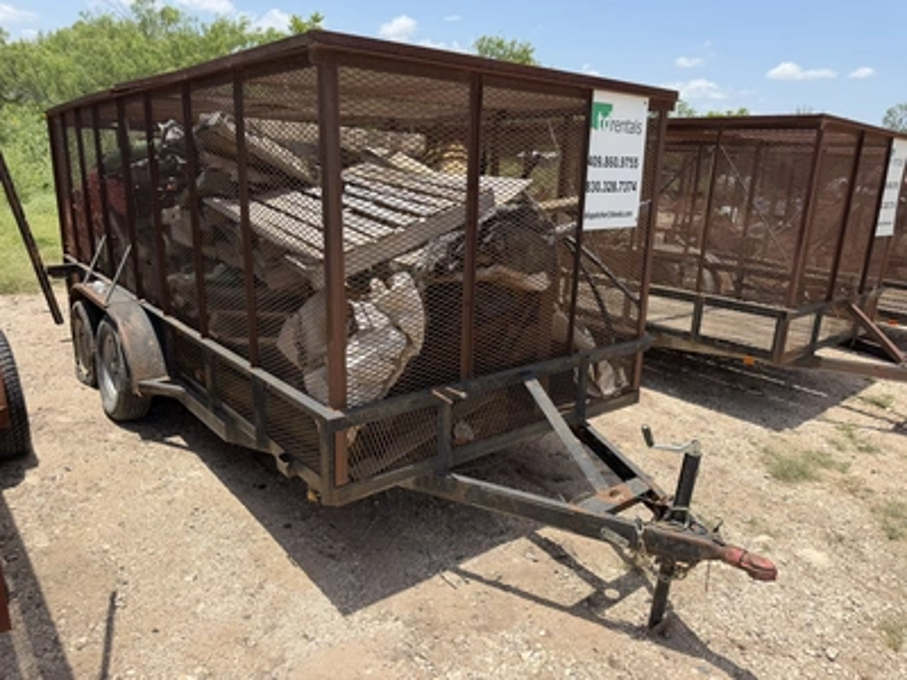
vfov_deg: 56.8
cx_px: 454
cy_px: 340
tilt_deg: -18.7
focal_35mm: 24
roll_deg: -4.4
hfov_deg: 71.6
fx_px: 629
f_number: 1.78
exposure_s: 1/3584
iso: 80
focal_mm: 6.76
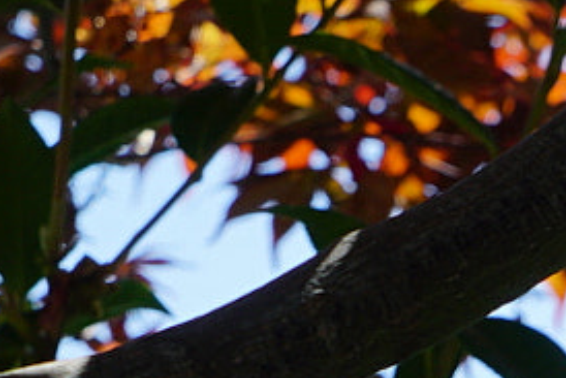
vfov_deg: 3.4
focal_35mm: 409
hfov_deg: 5.0
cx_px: 698
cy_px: 472
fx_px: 6433
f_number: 10
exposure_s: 1/125
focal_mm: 70
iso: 100
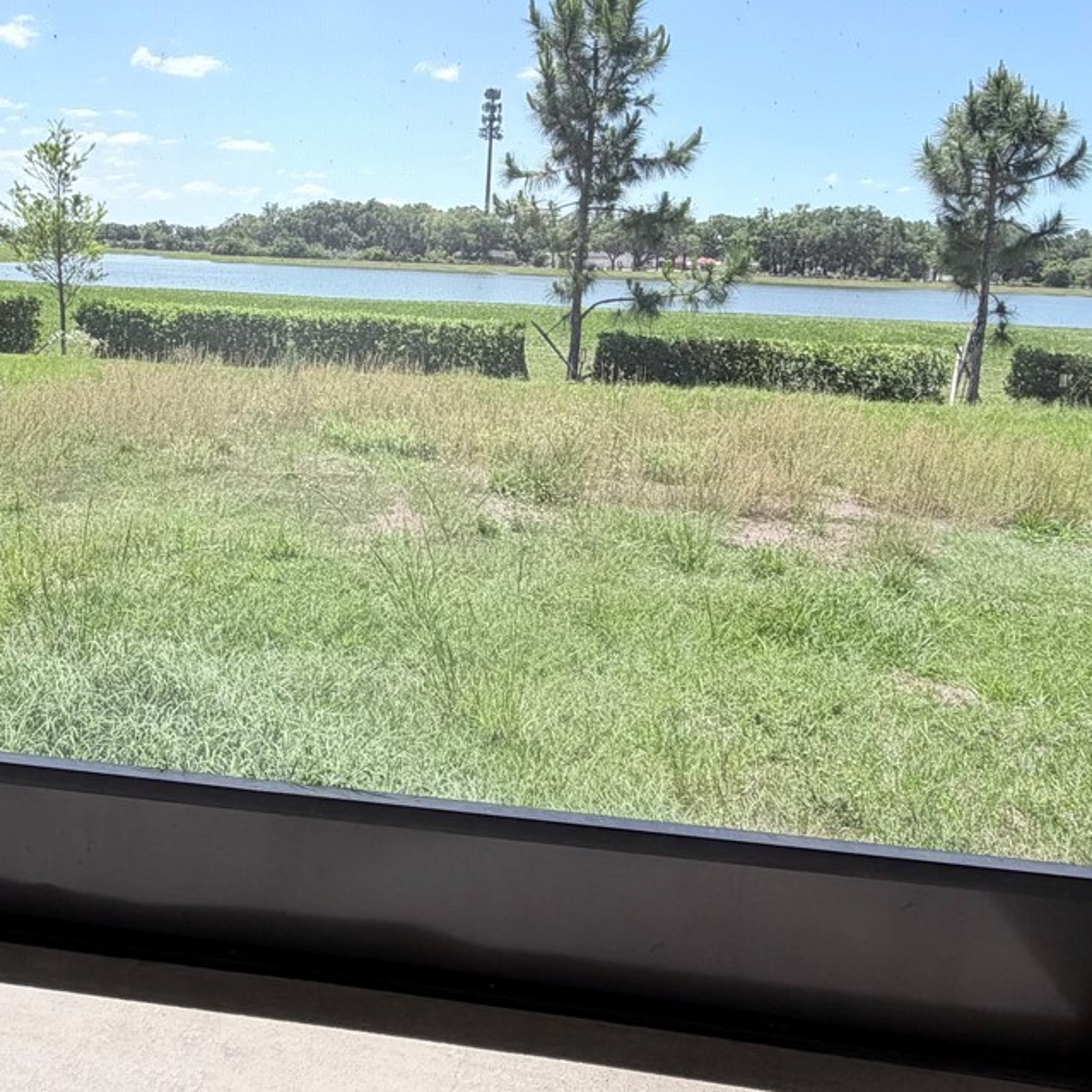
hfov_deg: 51.3
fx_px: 1106
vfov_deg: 51.6
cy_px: 373
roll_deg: -2.2
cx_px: 343
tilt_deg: -6.0
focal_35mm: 31
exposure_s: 1/770
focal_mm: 2.22
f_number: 2.2
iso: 32
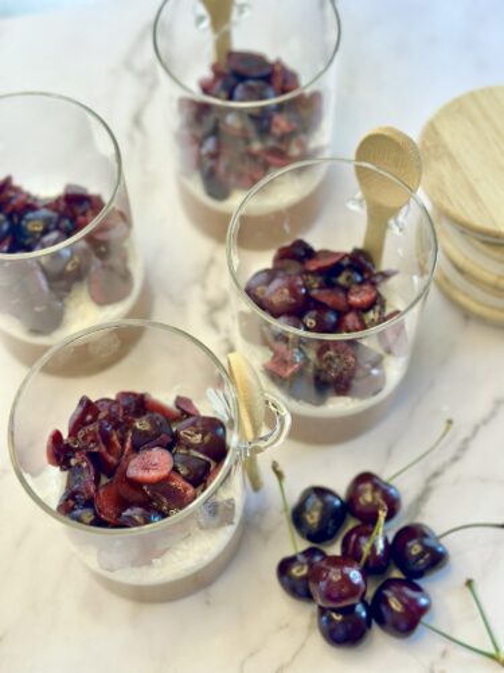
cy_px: 336
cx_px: 252
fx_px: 932
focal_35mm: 48
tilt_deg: -64.8
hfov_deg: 30.3
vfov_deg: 39.7
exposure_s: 1/139
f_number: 1.78
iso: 100
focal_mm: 6.86
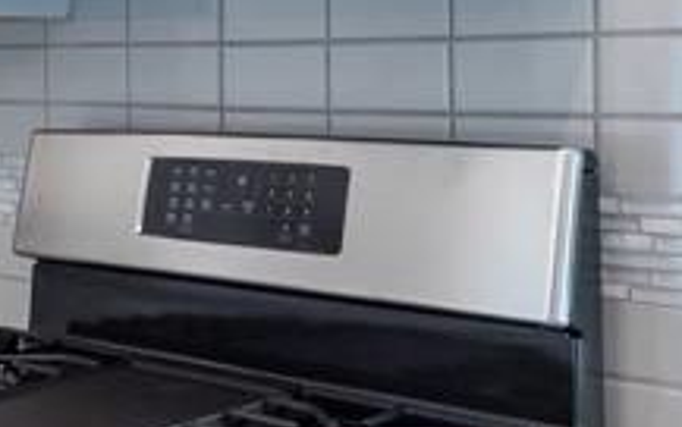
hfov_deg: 28.2
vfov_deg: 18.4
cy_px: 63
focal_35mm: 70
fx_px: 1302
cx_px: 66
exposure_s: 1/6
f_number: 8
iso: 200
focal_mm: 7
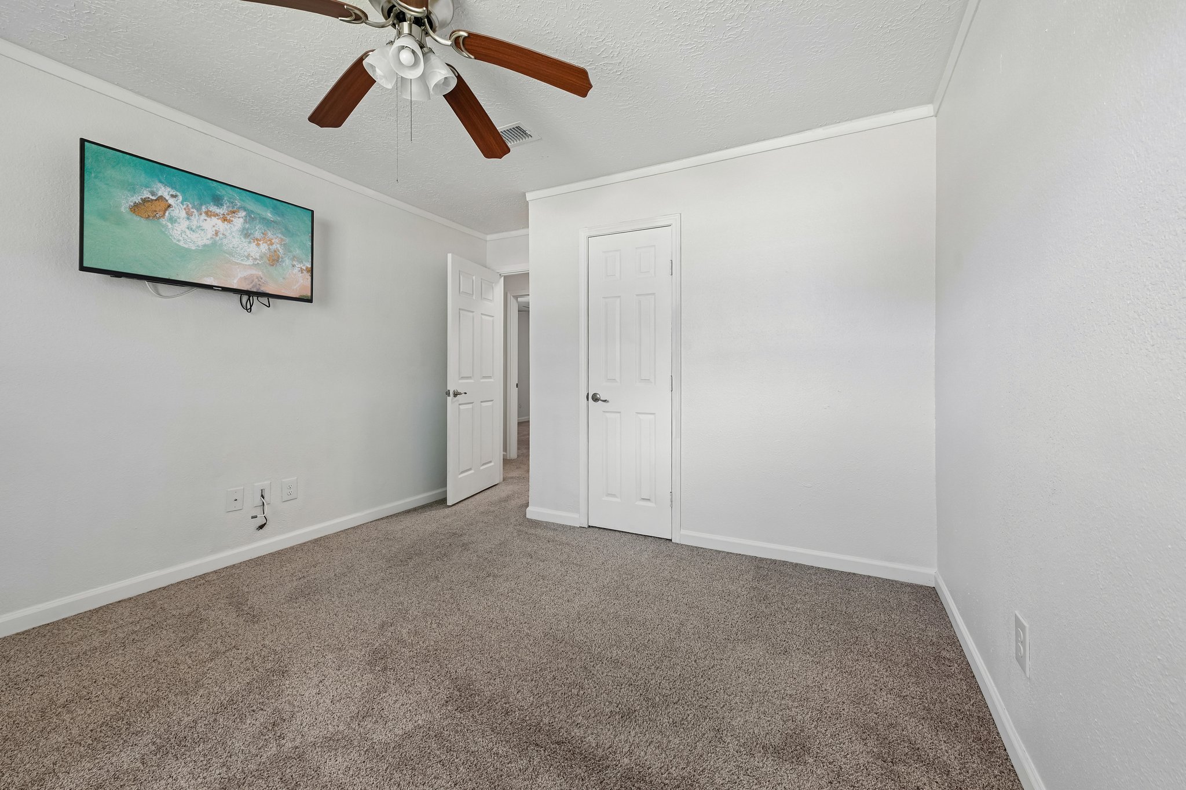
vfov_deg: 81.2
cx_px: 593
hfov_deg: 104.3
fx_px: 461
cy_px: 395
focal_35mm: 14
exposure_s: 1/15
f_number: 8
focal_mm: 14
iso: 400
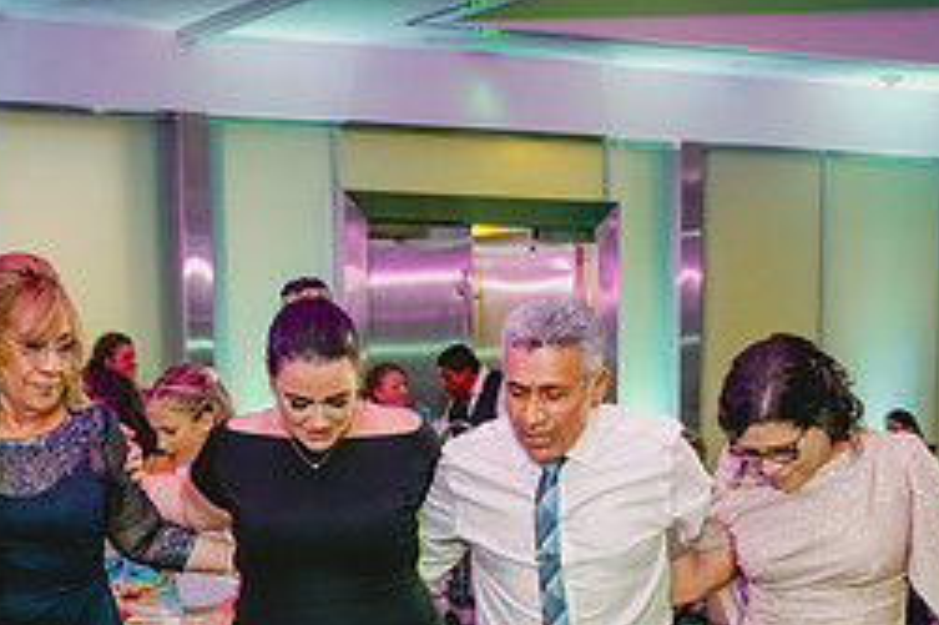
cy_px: 694
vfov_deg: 17.7
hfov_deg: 27.3
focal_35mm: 74
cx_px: 397
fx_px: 1929
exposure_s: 1/125
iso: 2500
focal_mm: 32
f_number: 2.8
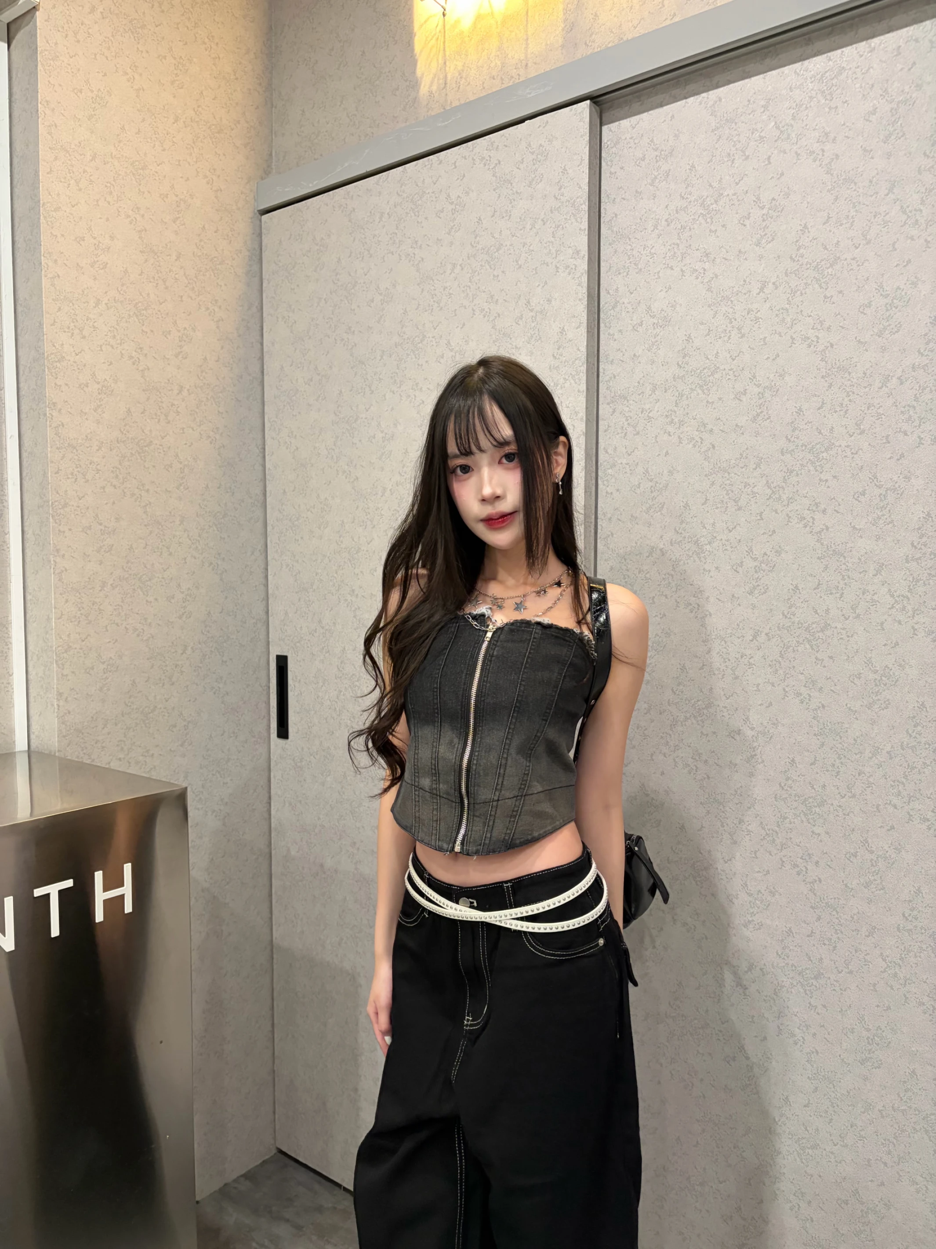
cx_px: 468
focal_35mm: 26
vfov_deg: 67.3
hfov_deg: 53.1
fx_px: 937
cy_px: 624
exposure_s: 1/60
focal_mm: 5.96
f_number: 1.6
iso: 250
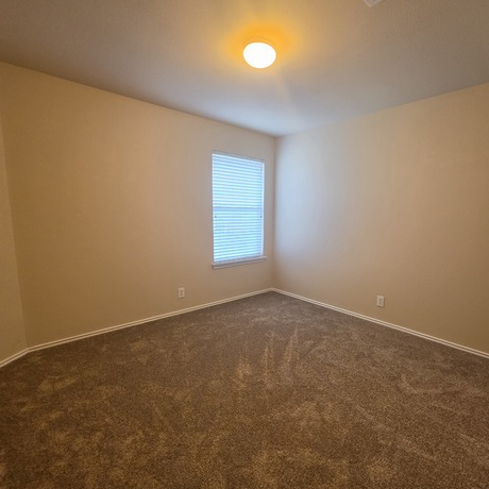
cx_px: 280
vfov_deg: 87.4
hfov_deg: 86.9
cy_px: 247
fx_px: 256
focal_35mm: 16
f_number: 1.9
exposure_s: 1/120
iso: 200
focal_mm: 2.2
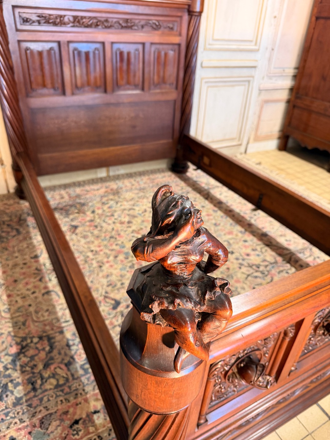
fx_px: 305
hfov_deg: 56.8
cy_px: 220
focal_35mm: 24
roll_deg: -5.1
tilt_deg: -33.0
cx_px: 165
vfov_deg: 71.6
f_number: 1.78
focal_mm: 6.76
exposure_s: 1/50
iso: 250
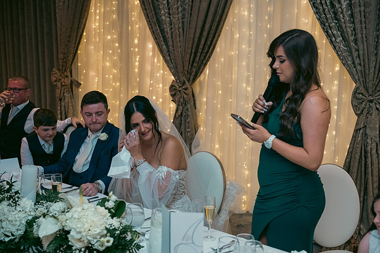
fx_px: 528
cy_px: 126
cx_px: 190
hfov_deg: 39.6
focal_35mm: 50
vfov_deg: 27.0
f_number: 3.5
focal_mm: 50
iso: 800
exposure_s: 1/160
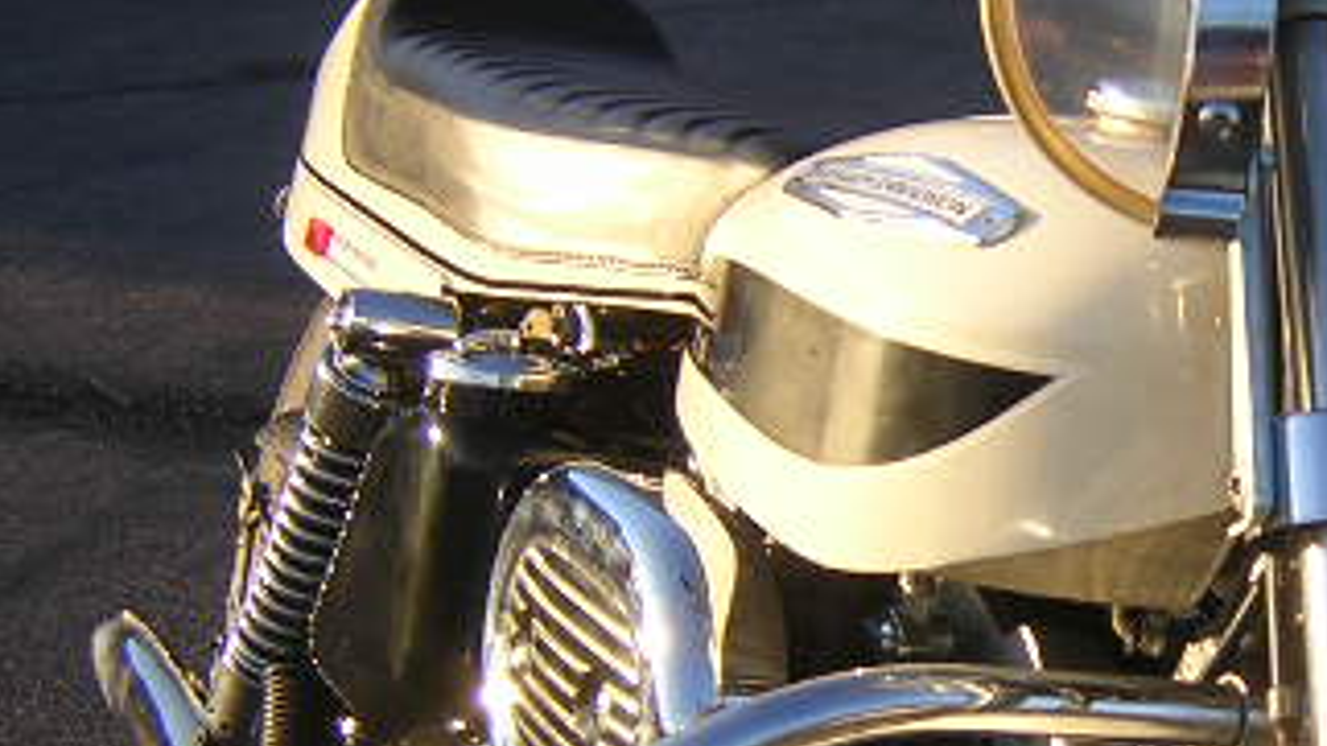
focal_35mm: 78
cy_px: 449
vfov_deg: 15.5
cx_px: 1179
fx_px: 2744
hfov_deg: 26.3
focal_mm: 4.7
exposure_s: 1/354
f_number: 2.6
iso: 100
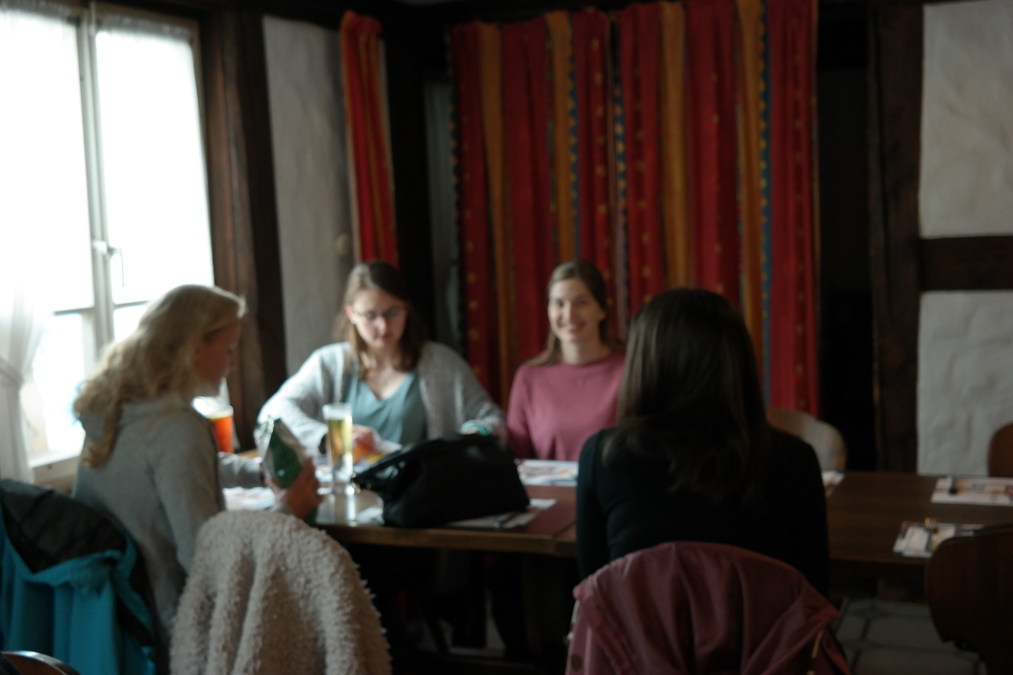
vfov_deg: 29.2
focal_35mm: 46
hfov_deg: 42.8
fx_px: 1294
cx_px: 506
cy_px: 338
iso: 400
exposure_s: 1/40
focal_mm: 30
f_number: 4.5
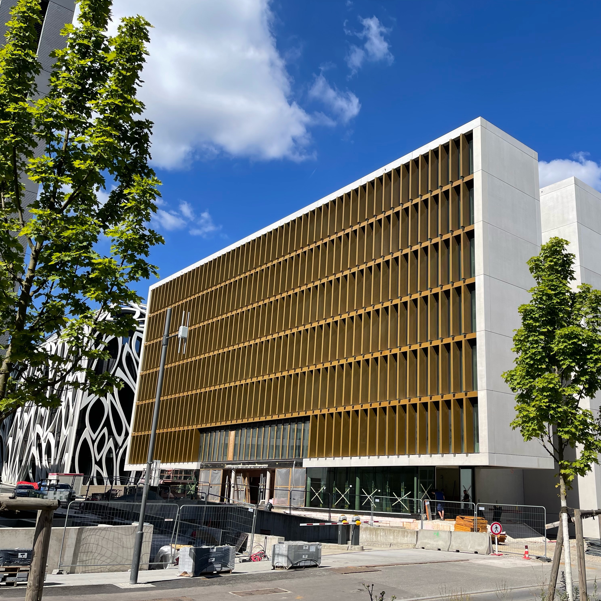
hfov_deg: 51.7
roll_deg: -0.3
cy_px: 302
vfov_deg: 52.5
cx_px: 394
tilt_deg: +17.5
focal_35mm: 31
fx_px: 609
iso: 32
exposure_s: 1/3257
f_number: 1.6
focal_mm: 5.1
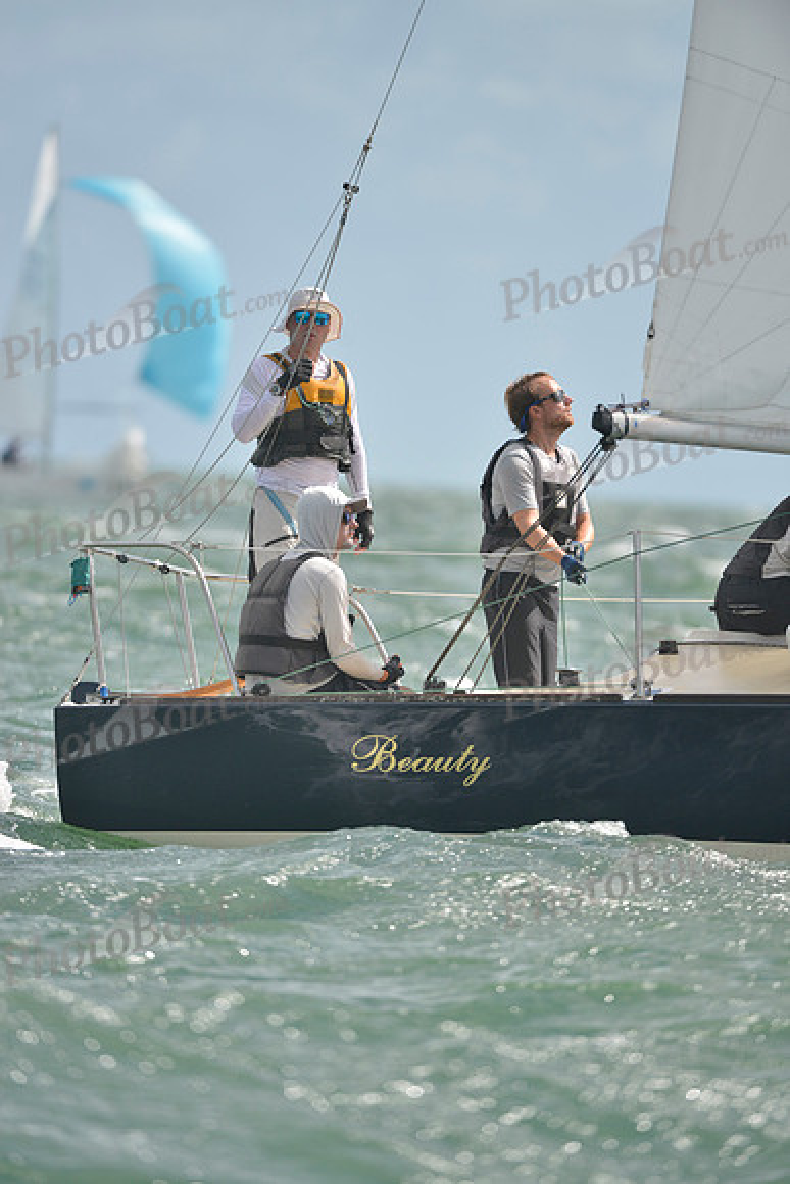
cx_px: 395
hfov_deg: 3.4
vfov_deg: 5.2
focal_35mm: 400
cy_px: 592
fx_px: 13158
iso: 280
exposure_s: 1/2000
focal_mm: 400
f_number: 4.5
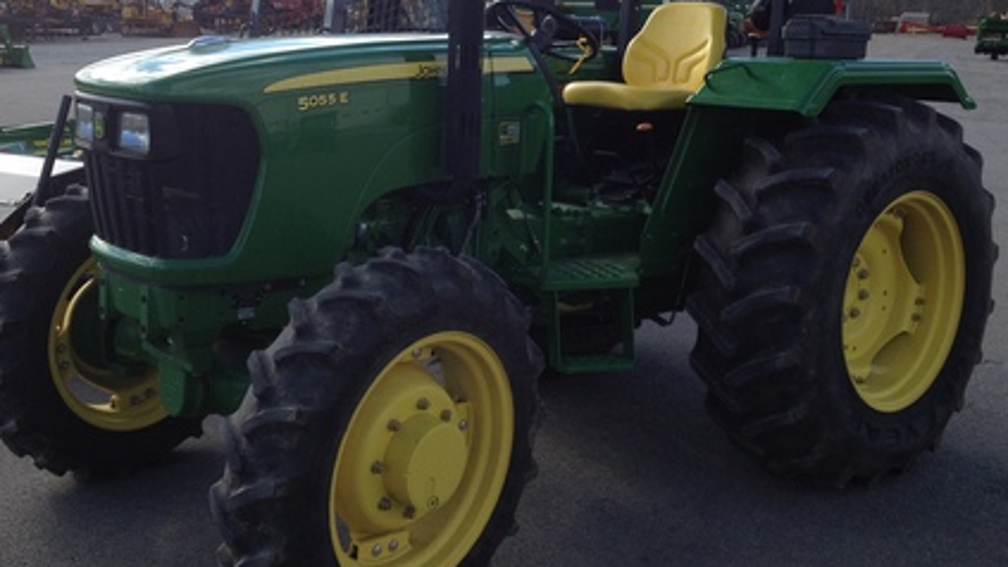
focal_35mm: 49
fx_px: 1310
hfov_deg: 42.1
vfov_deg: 24.3
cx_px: 462
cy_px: 183
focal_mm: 4.28
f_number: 2.4
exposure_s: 1/789
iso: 50
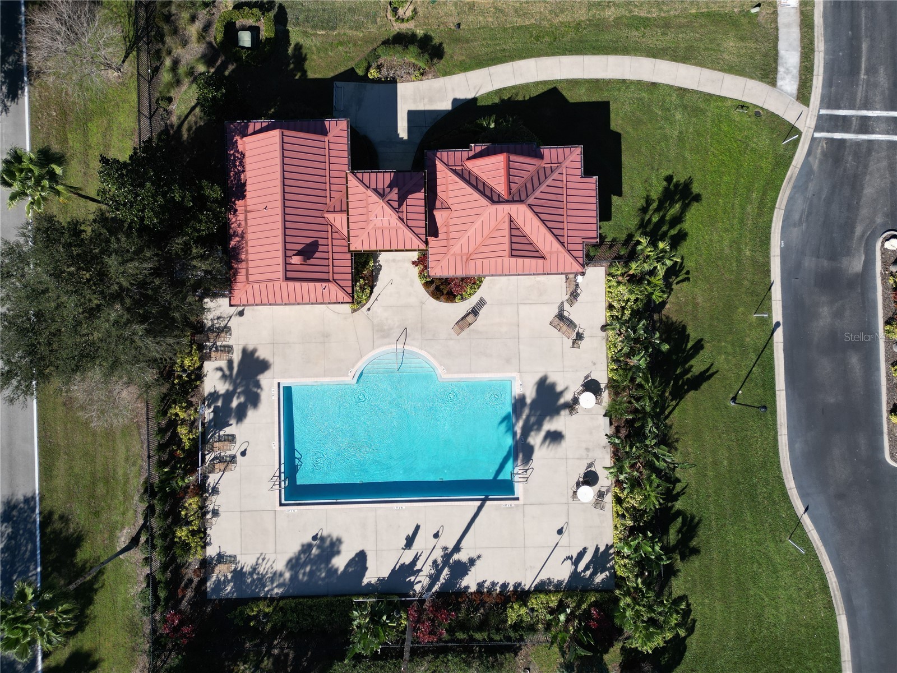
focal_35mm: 24
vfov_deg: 56.8
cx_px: 448
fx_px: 622
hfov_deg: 71.6
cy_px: 336
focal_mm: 6.72
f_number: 1.7
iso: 100
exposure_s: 1/40
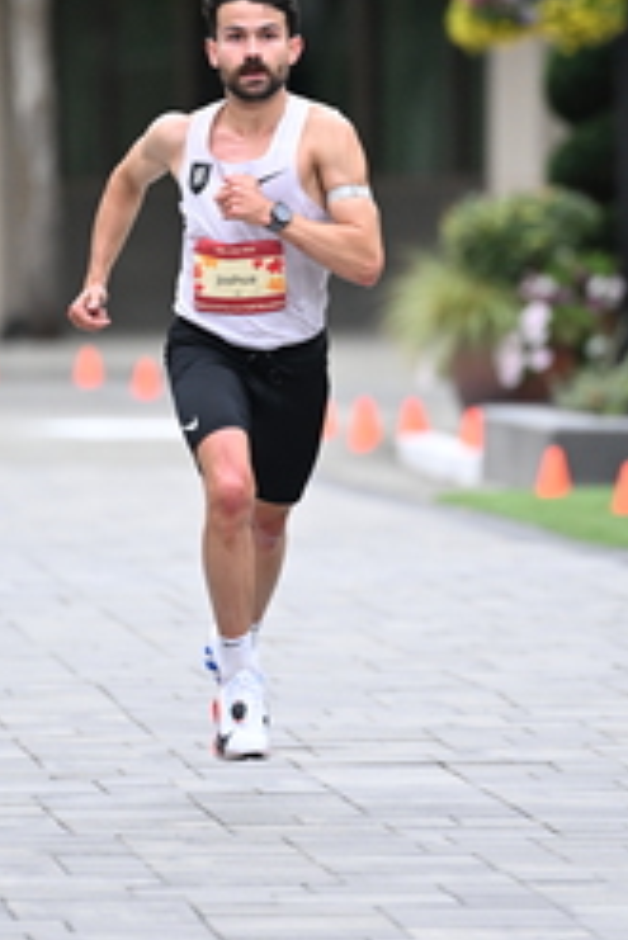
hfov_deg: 3.1
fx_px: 11653
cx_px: 284
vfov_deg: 4.6
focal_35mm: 446
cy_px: 240
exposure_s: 1/800
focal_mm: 200
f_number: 2.8
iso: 1600
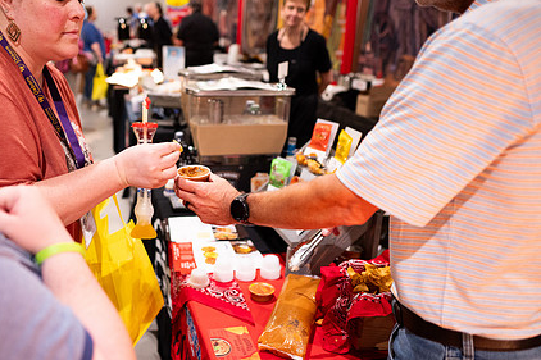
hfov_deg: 56.3
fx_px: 496
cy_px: 209
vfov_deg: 39.8
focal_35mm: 33
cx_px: 192
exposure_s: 1/200
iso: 1250
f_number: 1.8
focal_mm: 24
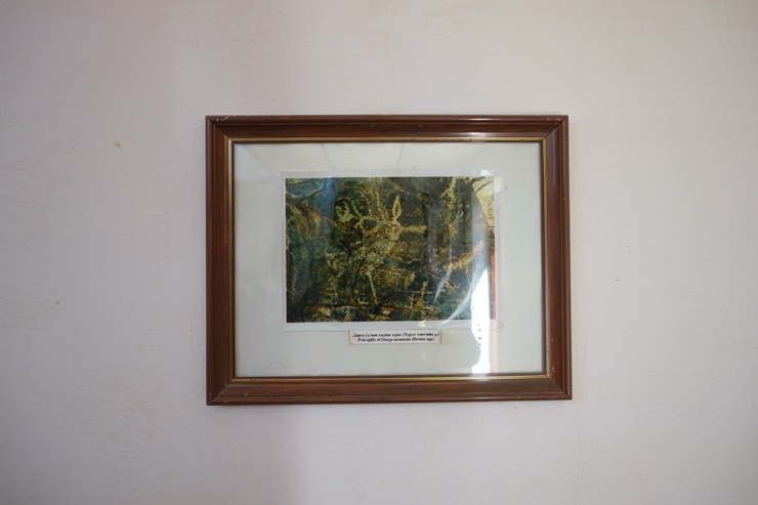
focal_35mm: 24
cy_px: 252
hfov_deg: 73.8
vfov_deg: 53.1
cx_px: 379
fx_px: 505
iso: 125
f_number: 5
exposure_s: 1/80
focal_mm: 8.8
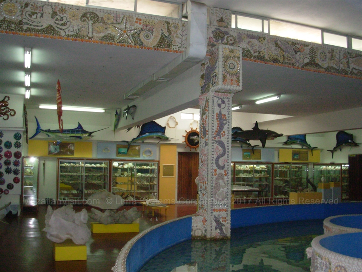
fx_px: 397
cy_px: 136
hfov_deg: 49.0
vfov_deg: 37.7
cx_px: 181
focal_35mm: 38
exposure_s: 1/128
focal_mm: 6.3
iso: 200
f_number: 2.9
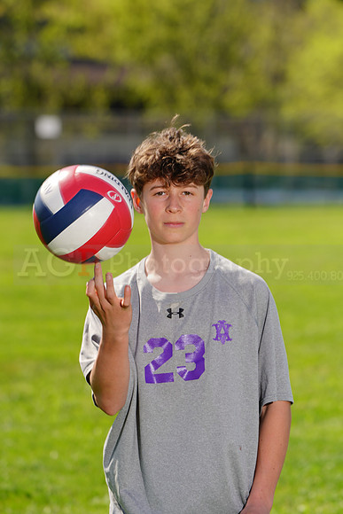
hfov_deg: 5.8
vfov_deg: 8.6
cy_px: 257
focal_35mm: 238
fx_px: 3399
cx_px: 172
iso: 64
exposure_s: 1/200
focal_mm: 238
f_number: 7.1
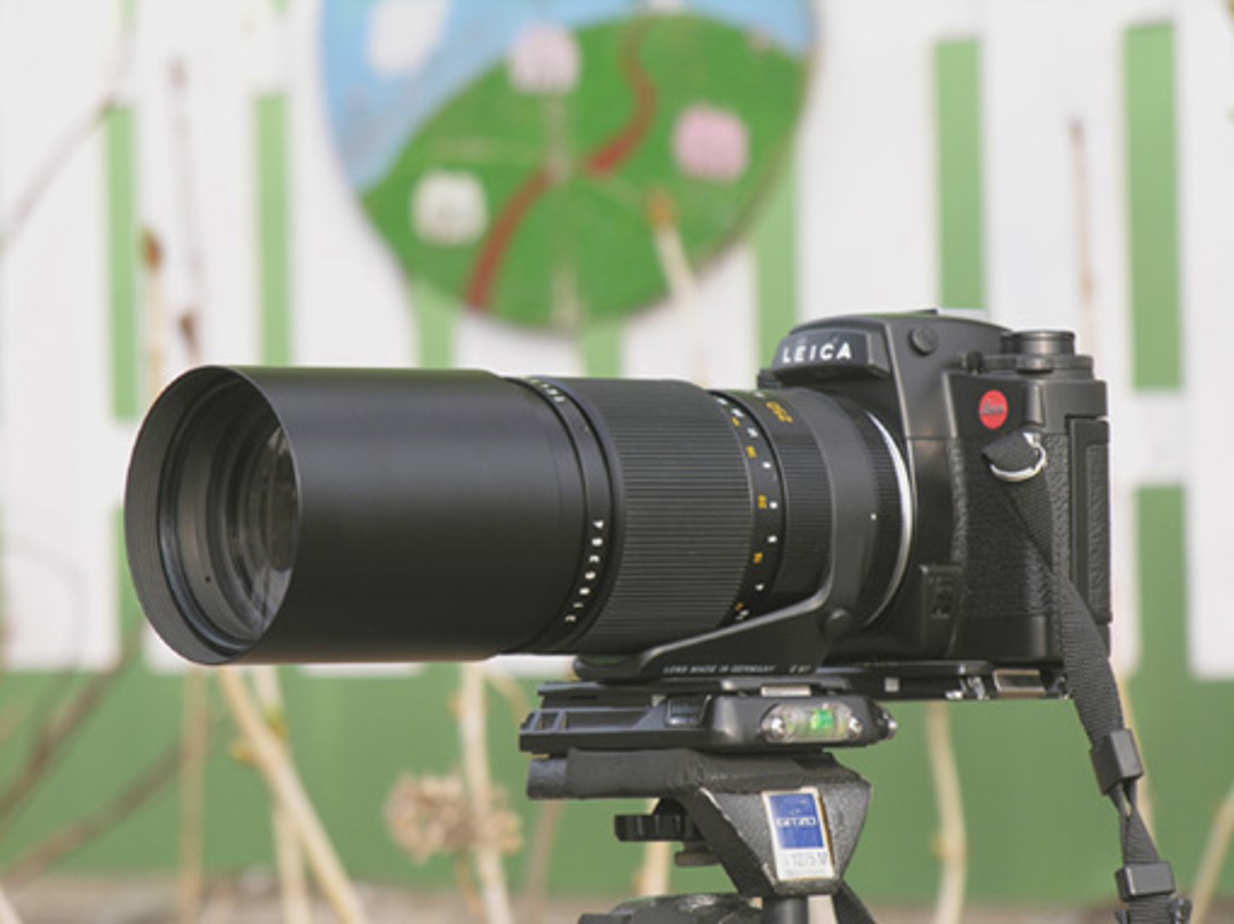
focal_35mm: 240
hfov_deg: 8.3
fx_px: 8552
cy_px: 462
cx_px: 617
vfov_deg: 6.2
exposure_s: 1/61.4
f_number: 4.4
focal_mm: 61
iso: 50
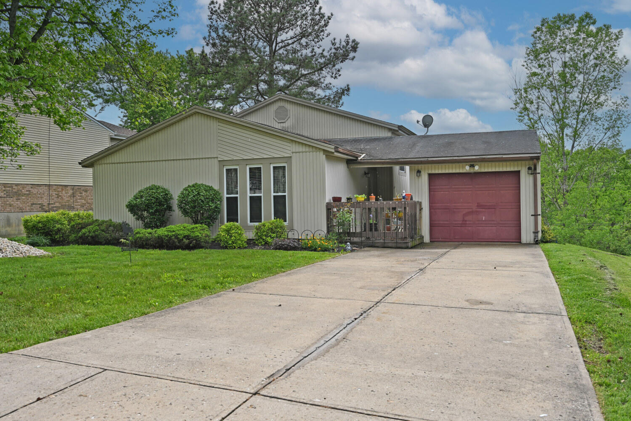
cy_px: 210
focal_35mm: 30
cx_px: 316
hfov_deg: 61.9
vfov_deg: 43.6
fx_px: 526
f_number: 7.1
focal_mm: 30
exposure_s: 1/320
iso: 100
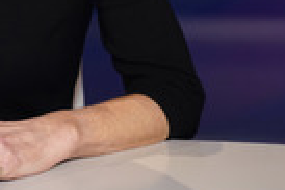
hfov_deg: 18.1
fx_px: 862
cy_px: -84
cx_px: -30
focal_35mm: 109
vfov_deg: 12.0
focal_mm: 33
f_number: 5
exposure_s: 1/125
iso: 1600
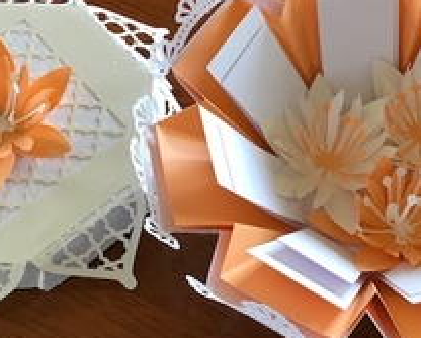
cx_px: 239
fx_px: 736
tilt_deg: -62.6
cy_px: 159
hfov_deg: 31.9
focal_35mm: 59
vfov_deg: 25.9
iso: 40
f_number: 1.8
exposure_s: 1/25
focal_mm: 3.99
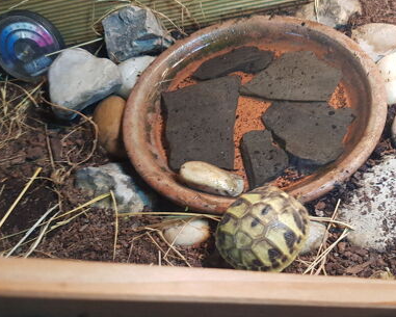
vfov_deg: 45.7
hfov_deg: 55.5
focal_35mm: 32
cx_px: 218
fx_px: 375
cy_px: 180
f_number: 1.7
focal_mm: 4.2
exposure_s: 1/50
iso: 160
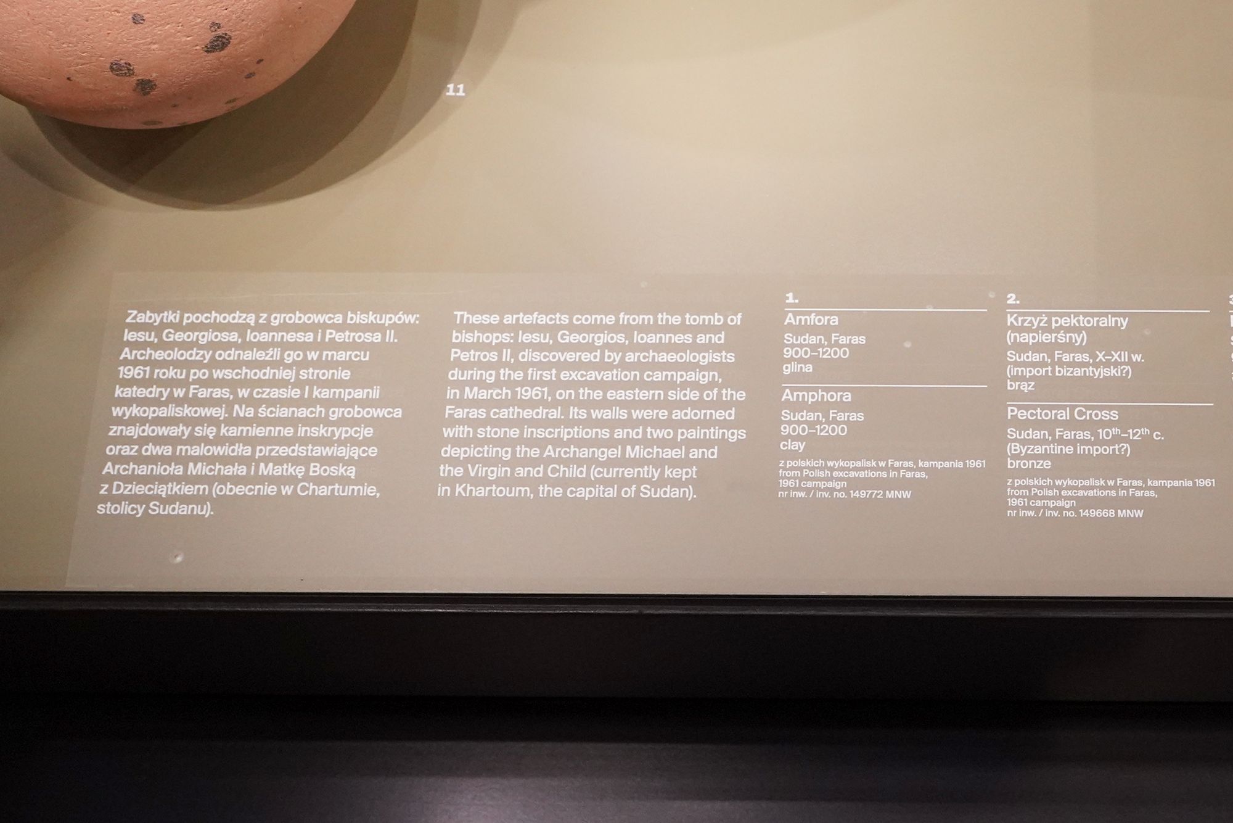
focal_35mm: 24
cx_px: 616
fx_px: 822
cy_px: 412
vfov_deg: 53.1
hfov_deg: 73.7
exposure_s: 1/80
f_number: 5.6
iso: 3200
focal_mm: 24
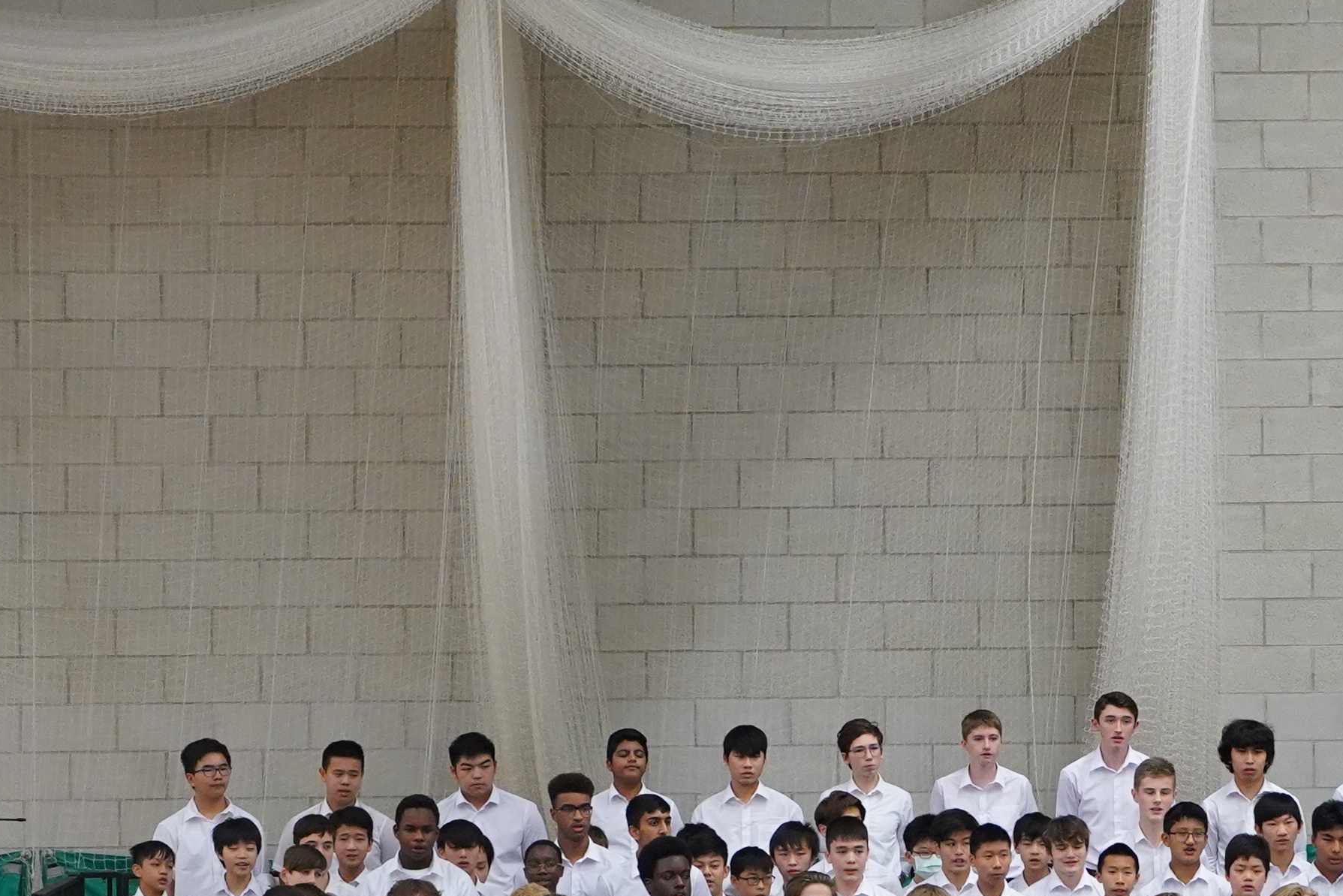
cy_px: 799
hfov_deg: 9.3
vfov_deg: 6.2
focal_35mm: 220
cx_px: 1372
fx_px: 8207
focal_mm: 67
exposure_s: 1/160
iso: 3200
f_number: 5.6
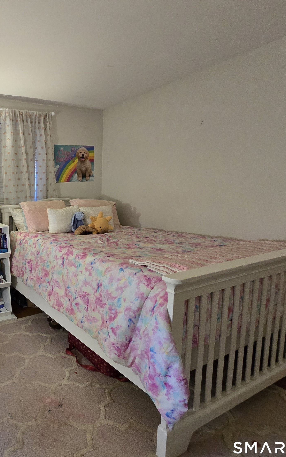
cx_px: 12
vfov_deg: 88.0
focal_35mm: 19
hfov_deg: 52.0
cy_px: 222
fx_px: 237
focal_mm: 2.2
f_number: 2.2
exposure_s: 1/60
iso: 500
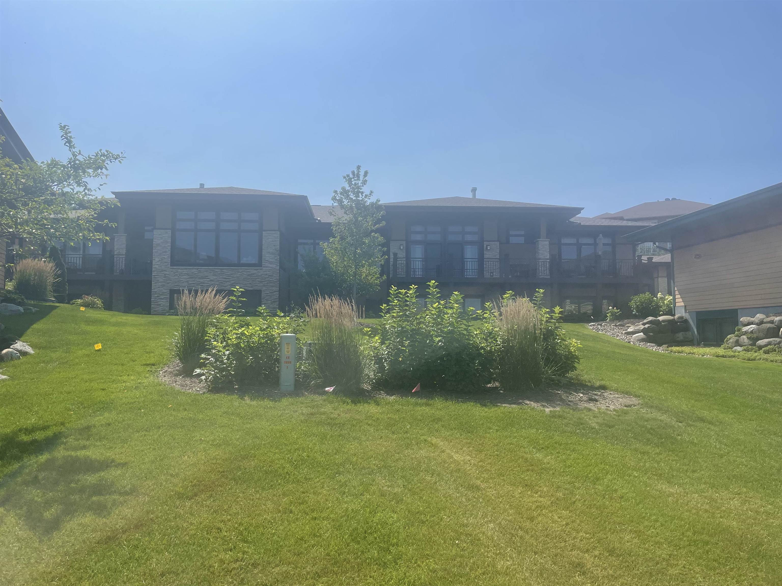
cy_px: 293
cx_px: 391
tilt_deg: +4.8
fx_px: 587
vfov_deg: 53.1
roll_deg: -0.2
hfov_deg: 67.3
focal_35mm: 26
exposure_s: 1/5814
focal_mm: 4.2
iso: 32
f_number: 1.6
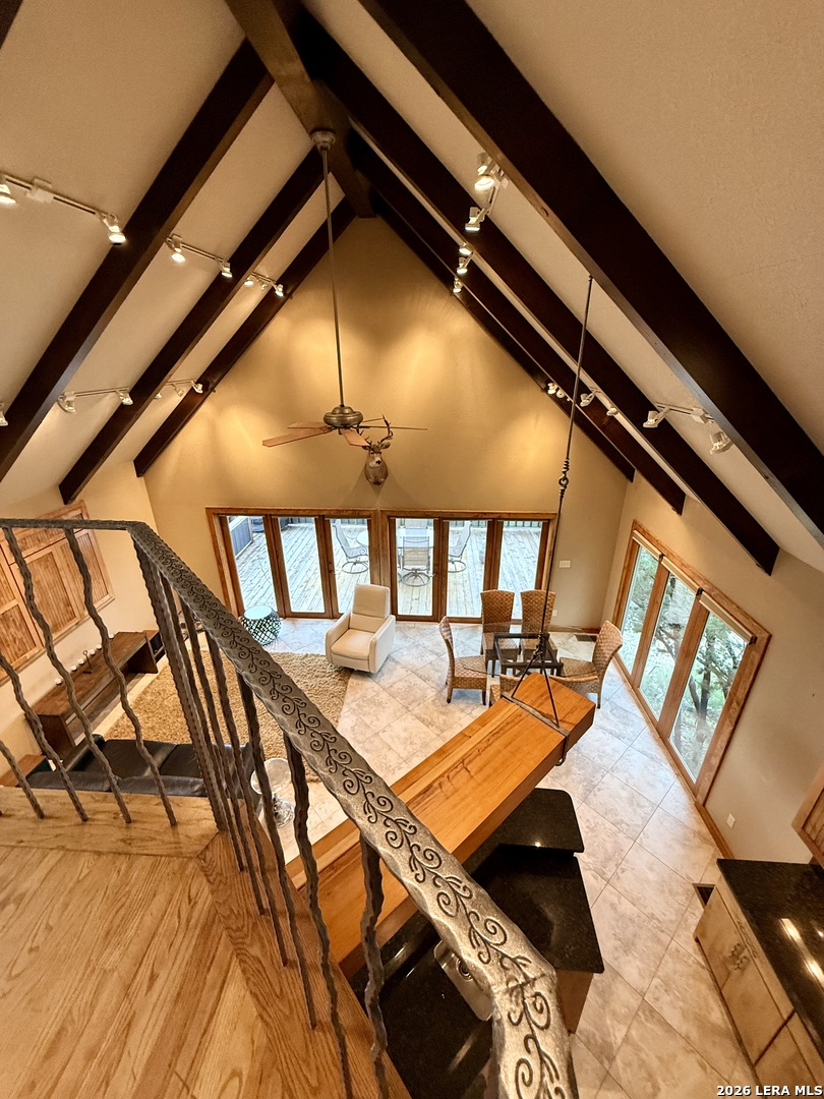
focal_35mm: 14
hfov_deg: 85.7
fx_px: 444
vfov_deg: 102.1
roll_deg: +0.4
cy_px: 550
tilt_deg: -23.4
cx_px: 412
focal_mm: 2.22
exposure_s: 1/120
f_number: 2.2
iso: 320
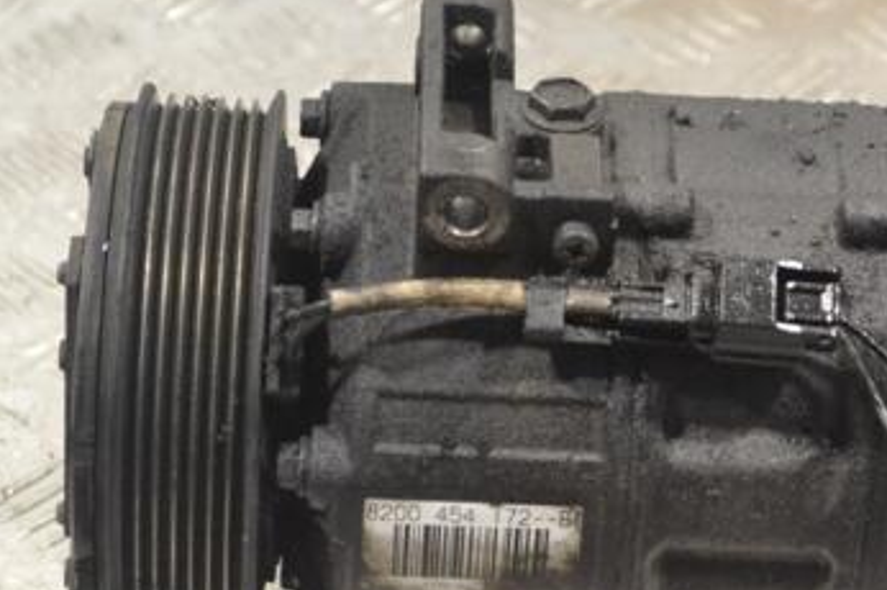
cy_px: 316
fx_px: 3077
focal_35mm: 125
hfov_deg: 16.3
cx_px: 638
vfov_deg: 10.9
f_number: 8
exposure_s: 1/250
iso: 3200
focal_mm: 48
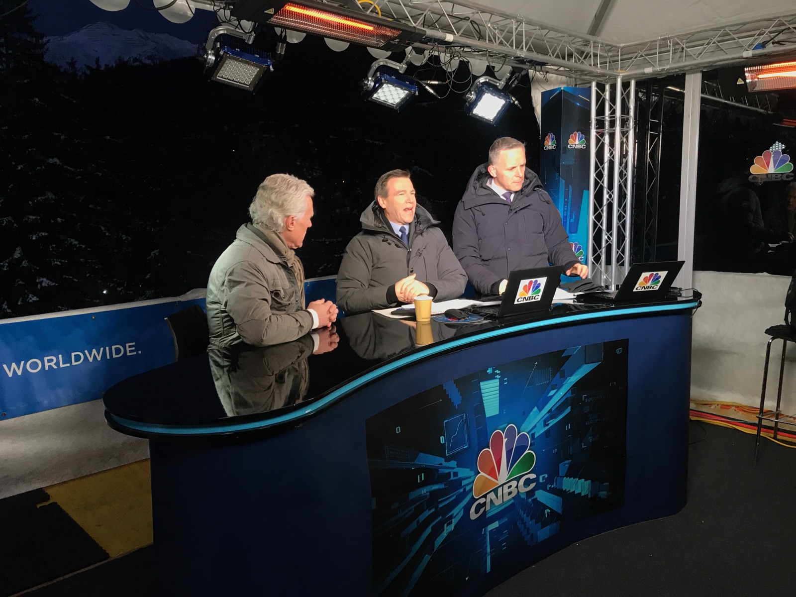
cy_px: 298
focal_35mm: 28
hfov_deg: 63.4
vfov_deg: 49.7
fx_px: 644
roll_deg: +1.2
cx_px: 398
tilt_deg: -7.0
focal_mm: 3.99
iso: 32
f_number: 1.8
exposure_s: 1/33
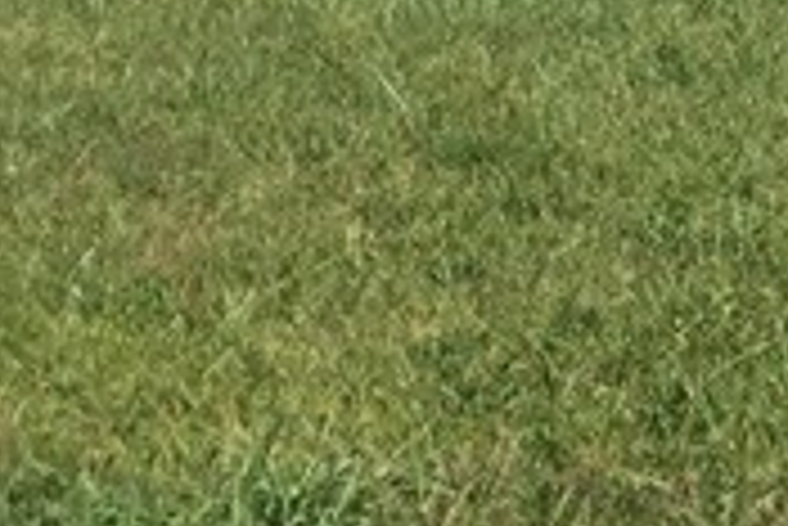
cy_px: -679
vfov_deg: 7.4
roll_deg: -1.0
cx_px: 1274
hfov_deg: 11.1
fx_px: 3856
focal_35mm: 176
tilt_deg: +4.3
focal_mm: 4.15
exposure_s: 1/1980
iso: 32
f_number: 2.2
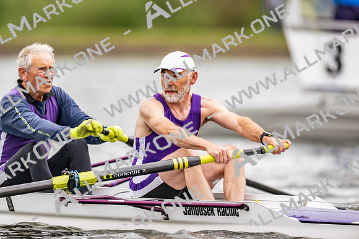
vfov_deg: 2.3
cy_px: 120
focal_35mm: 600
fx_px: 5984
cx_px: 180
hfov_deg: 3.4
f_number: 4
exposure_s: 1/2500
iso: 720
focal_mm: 600
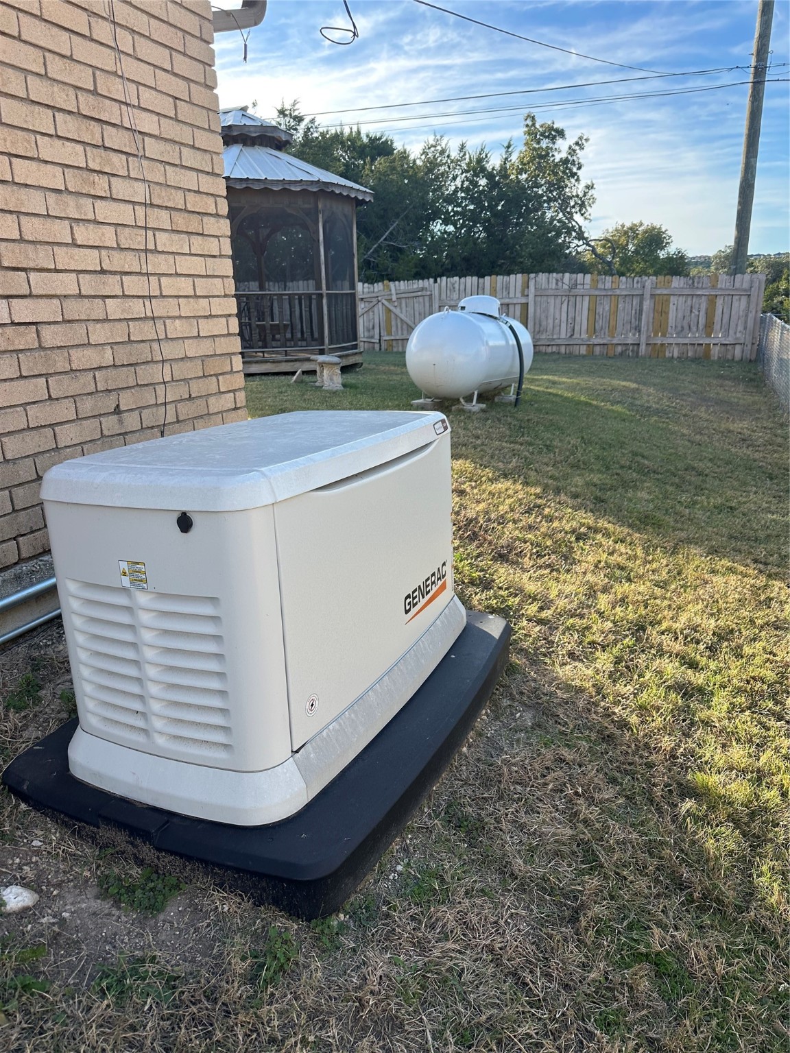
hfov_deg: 56.8
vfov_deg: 71.6
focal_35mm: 24
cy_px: 526
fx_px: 730
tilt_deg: -15.8
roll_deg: +0.3
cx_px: 395
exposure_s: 1/1062
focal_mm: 6.86
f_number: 1.78
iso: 80
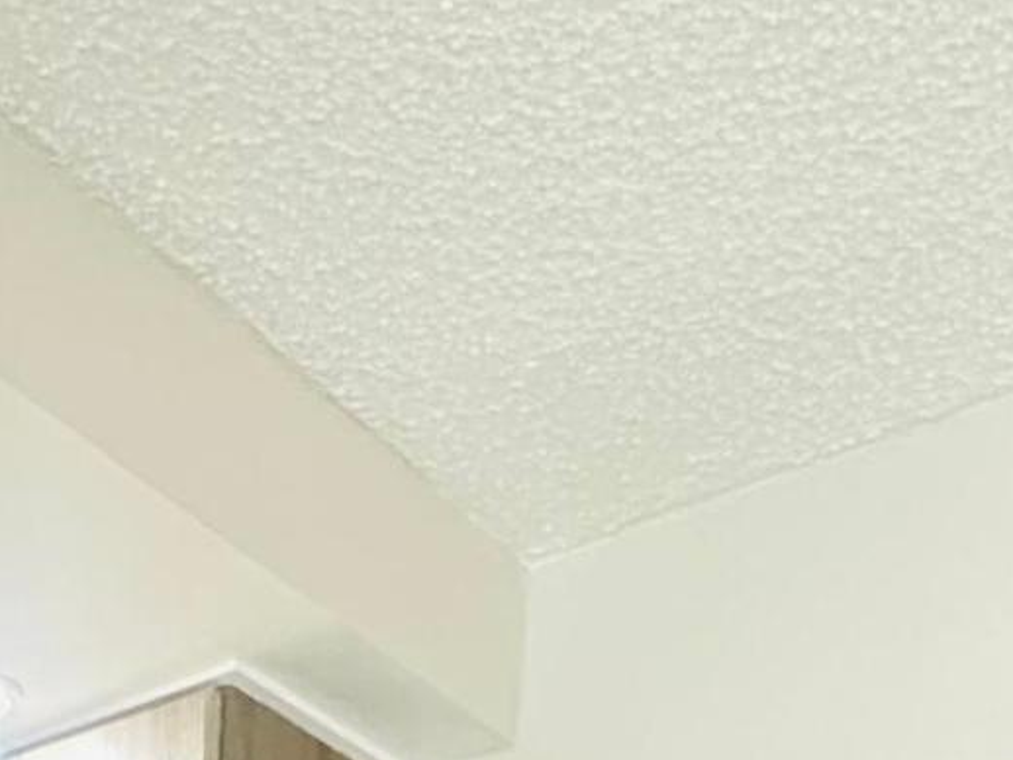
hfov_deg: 22.9
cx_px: -221
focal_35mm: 78
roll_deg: -1.2
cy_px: 2114
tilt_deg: -8.8
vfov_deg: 12.1
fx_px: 2283
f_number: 2.2
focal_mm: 2.22
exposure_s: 1/60
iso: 640
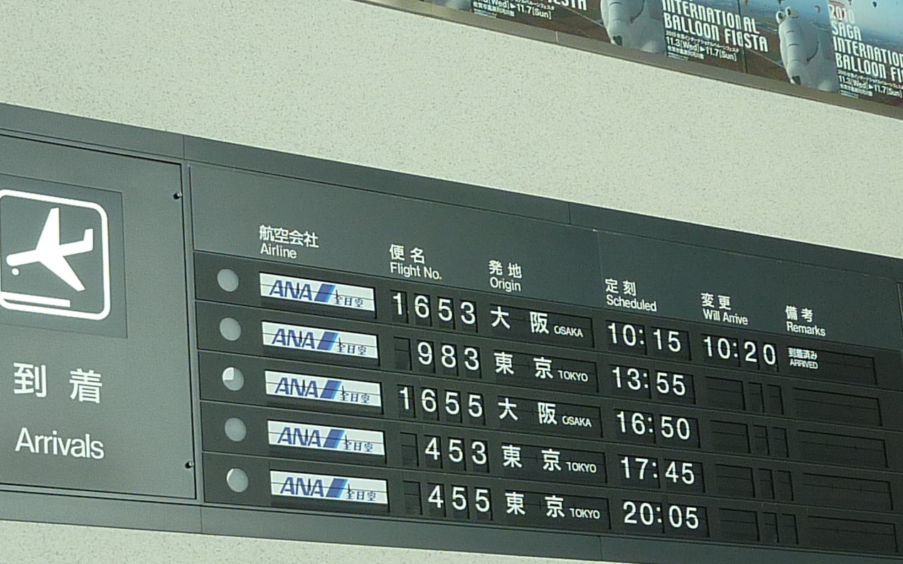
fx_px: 2314
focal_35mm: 94
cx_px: 381
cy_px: 397
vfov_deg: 13.9
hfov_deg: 22.1
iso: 80
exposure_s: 1/60
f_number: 3.4
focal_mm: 5
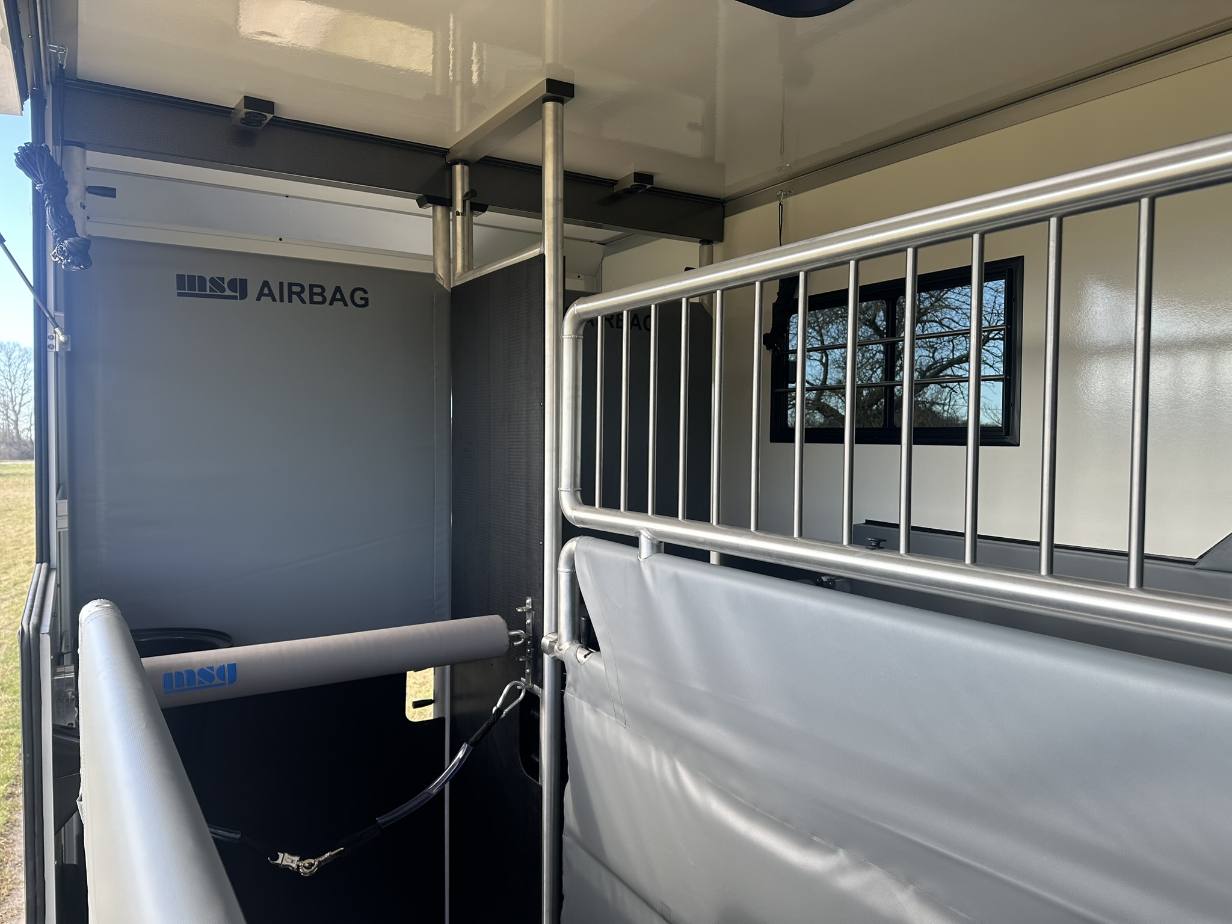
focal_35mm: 24
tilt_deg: +0.6
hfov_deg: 71.6
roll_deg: +0.7
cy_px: 462
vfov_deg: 56.8
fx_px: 854
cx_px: 616
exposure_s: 1/278
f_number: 1.78
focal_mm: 6.86
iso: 80
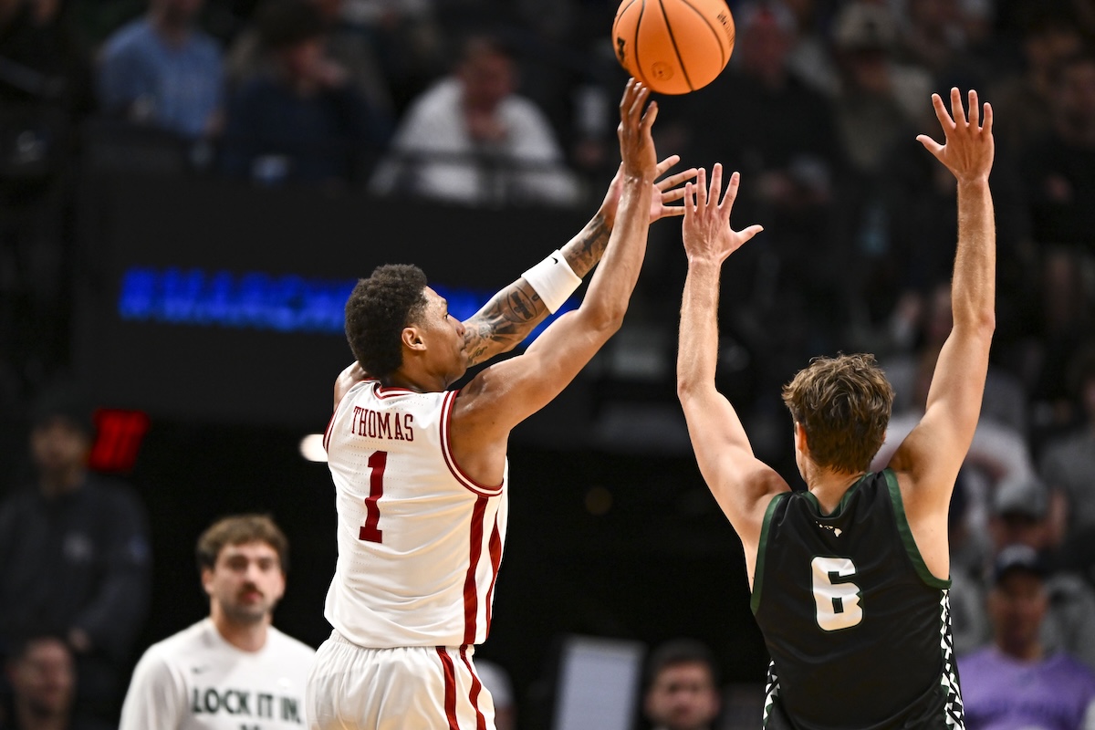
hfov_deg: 5.2
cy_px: 365
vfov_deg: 3.4
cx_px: 548
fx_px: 12166
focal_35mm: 400
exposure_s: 1/1000
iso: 2000
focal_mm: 400
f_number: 2.8
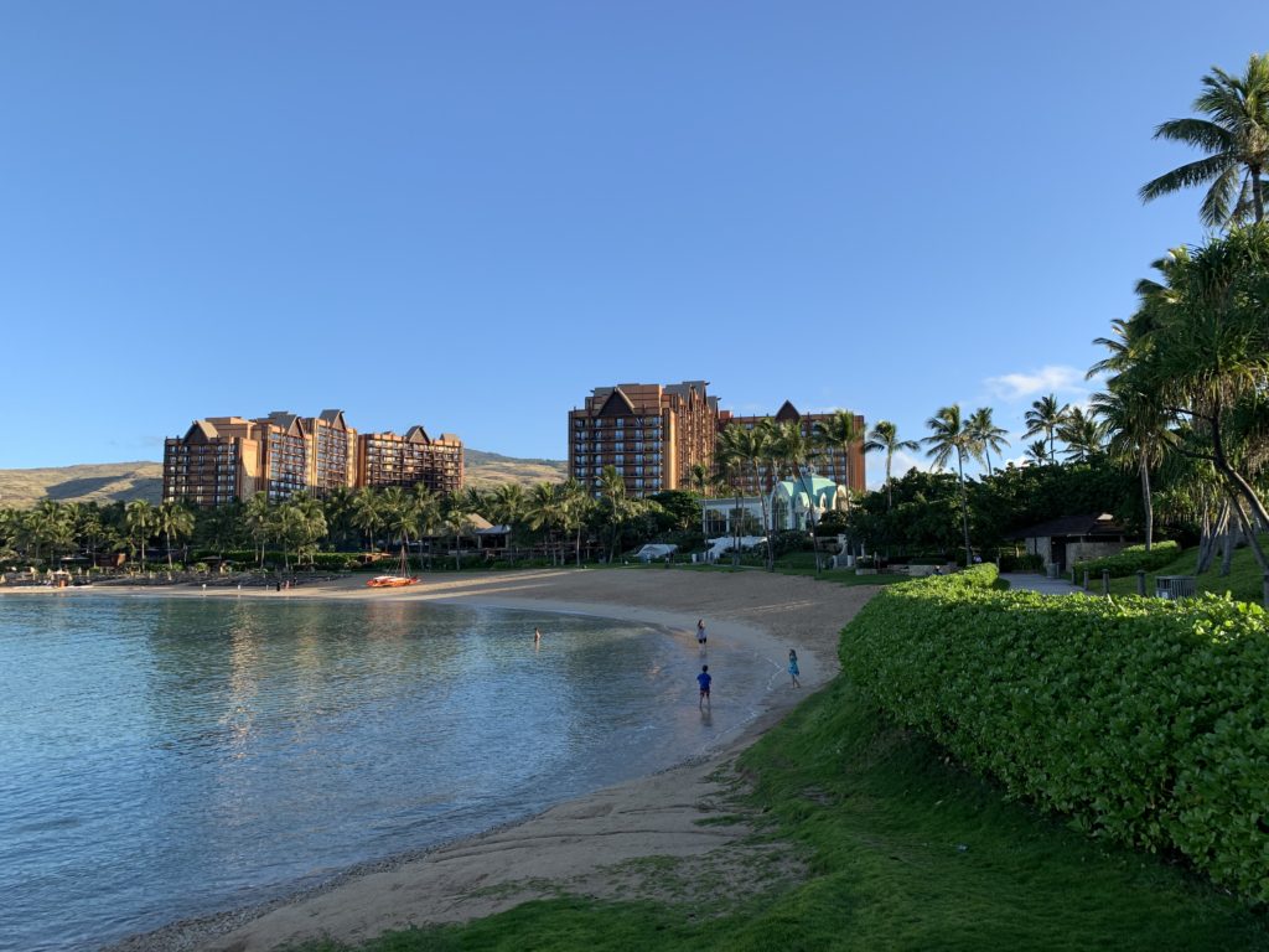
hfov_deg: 67.3
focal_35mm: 26
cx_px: 634
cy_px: 476
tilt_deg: +6.3
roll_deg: +0.2
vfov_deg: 53.1
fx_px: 953
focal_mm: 4.25
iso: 25
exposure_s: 1/1149
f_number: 1.8
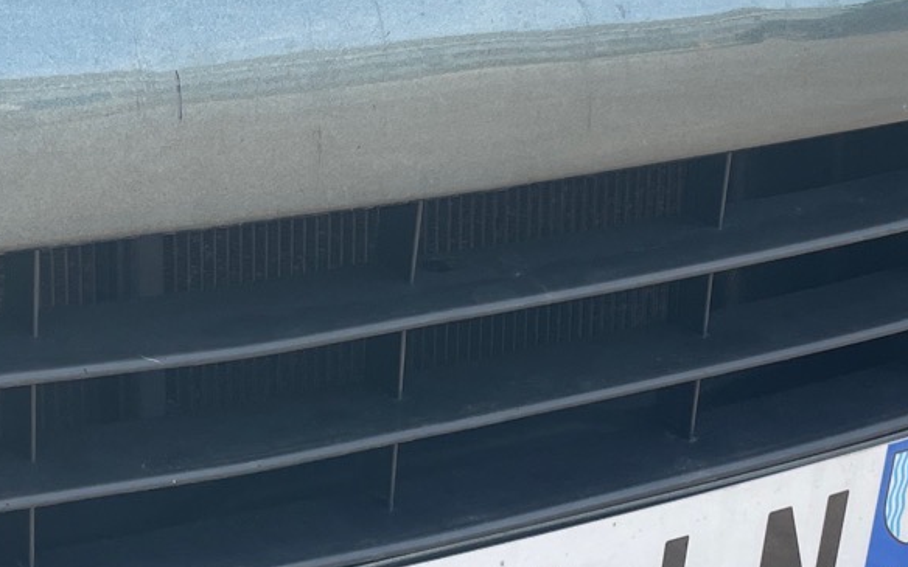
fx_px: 2103
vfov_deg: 15.4
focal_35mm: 85
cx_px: 235
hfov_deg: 24.1
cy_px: 309
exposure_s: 1/389
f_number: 1.6
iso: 32
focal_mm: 4.2
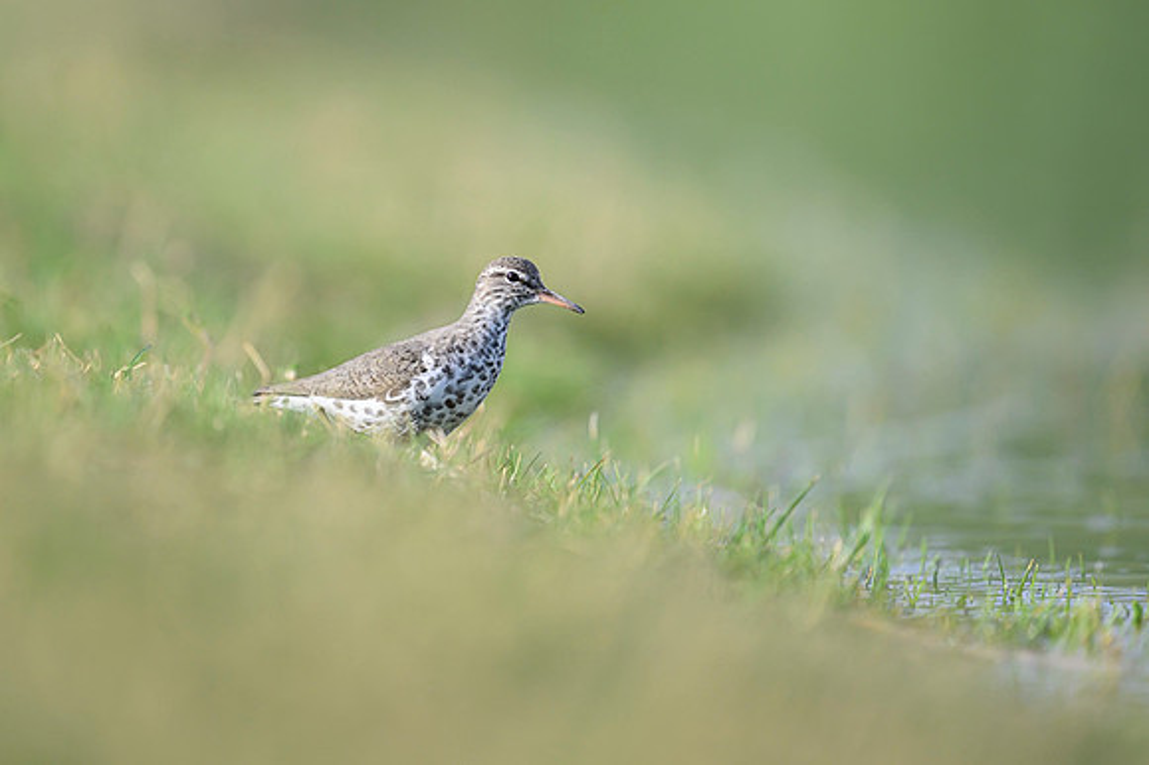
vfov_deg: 2.0
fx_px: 22061
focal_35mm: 692
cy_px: 293
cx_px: 488
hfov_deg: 3.0
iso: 500
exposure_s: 1/3200
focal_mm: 560
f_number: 4
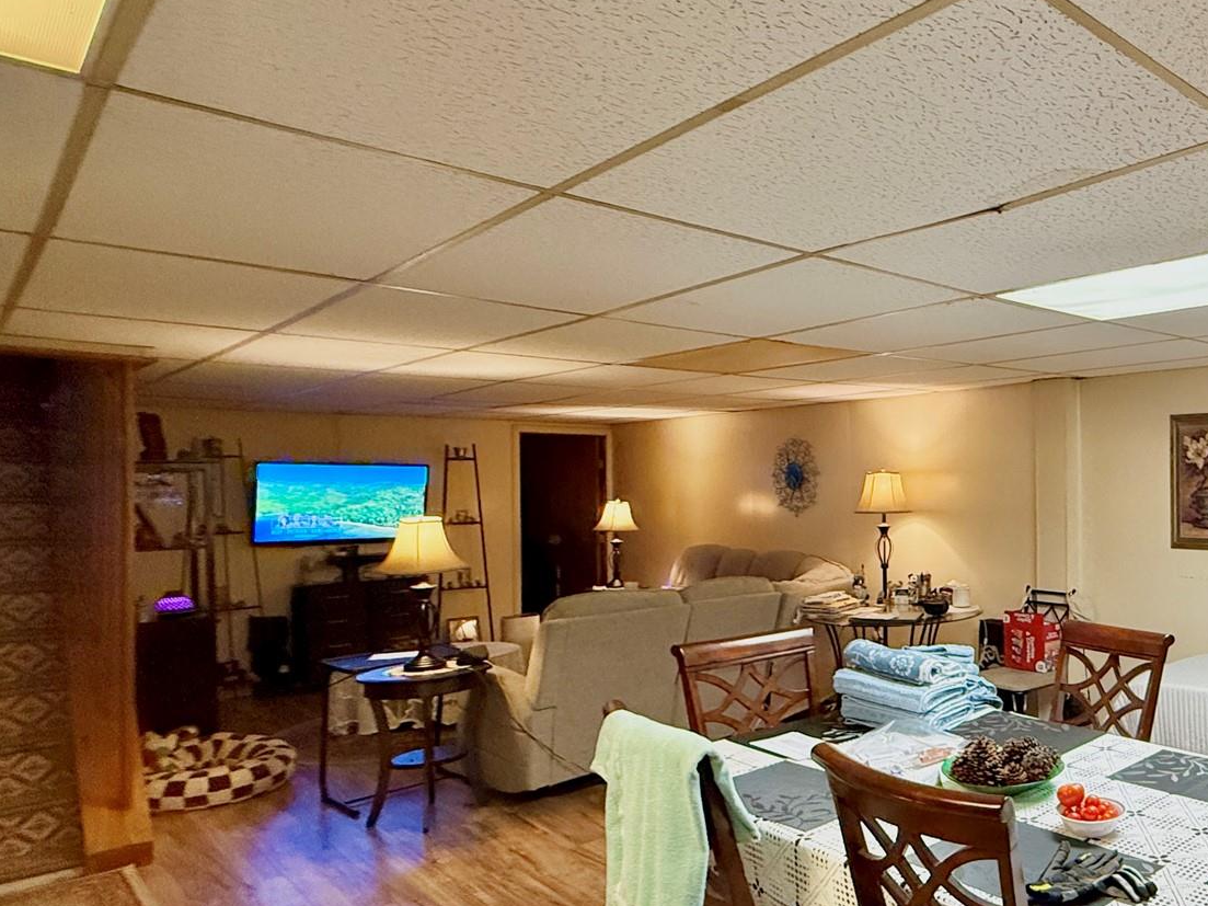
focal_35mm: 26
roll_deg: +0.4
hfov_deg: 57.9
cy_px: 482
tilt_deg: +0.3
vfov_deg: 53.0
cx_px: 1083
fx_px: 907
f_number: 2.2
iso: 640
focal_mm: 2.22
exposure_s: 1/120
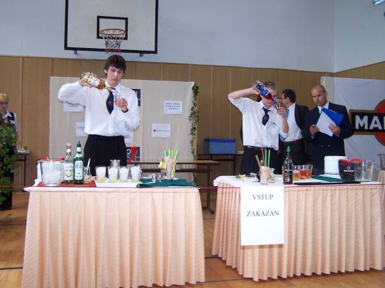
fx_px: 423
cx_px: 192
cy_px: 144
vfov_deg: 37.7
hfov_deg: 49.0
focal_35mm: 38
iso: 140
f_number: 2.8
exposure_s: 1/125
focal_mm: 6.3
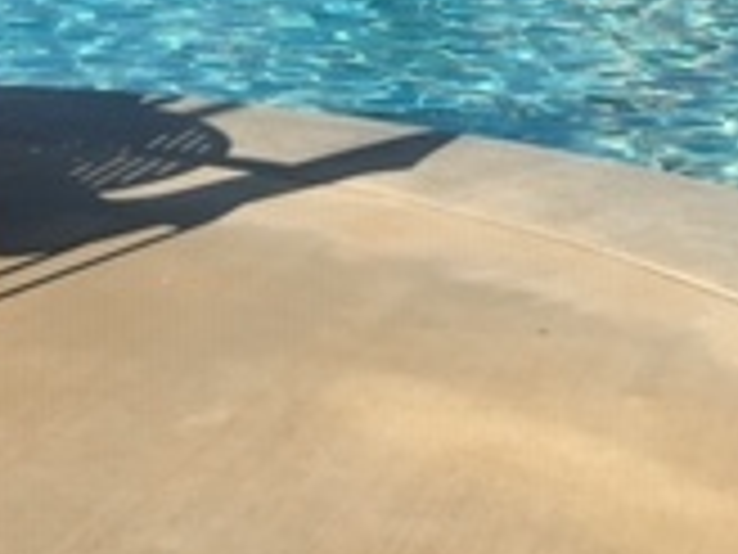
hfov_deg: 17.4
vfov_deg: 12.3
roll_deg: -1.0
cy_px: -351
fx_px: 2409
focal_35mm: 113
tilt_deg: +0.5
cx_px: 450
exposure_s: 1/1603
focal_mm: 4.15
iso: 25
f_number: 2.2
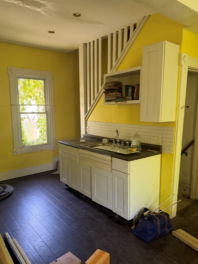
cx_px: 98
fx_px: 198
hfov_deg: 53.1
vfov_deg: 67.2
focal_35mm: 26
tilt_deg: -9.4
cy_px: 142
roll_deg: +0.3
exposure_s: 1/60
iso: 400
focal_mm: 6.76
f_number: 1.78
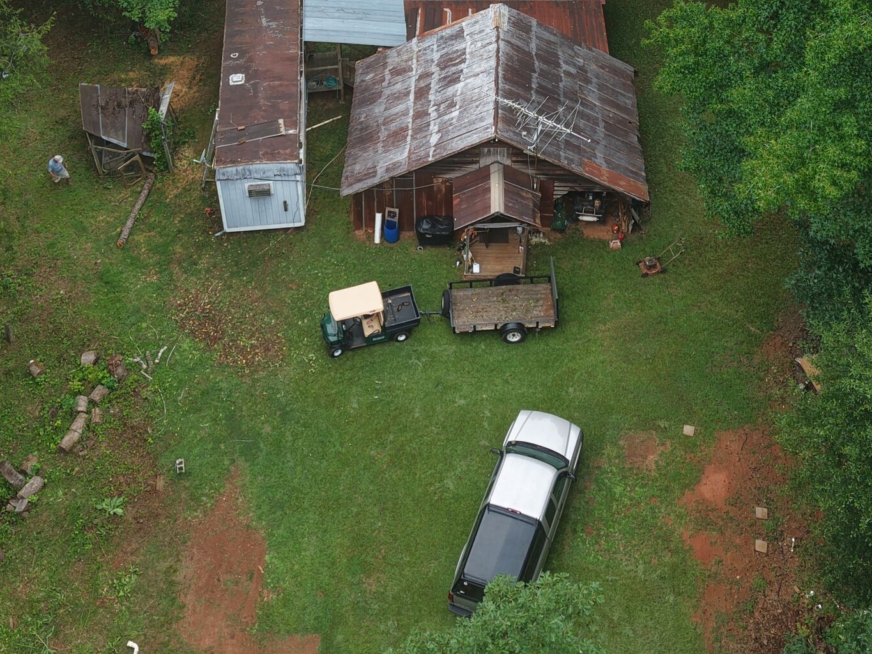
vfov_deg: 25.5
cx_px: 486
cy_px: -27
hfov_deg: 35.5
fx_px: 1360
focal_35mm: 54
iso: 100
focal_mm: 8.67
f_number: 1.8
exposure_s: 1/800
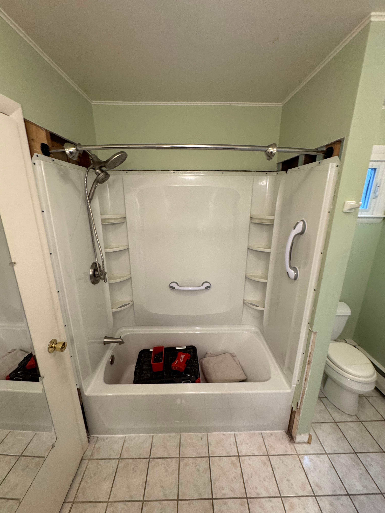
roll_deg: -0.2
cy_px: 256
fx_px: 208
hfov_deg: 85.7
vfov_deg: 102.1
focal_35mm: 14
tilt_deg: -15.7
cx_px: 192
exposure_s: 1/60
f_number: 2.2
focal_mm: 2.22
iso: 200
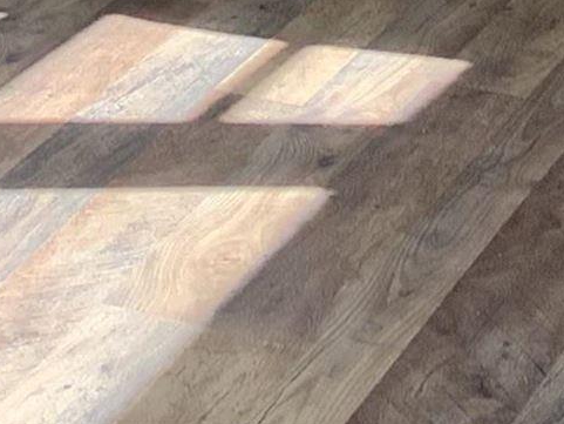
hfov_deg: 9.9
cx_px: 6
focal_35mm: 198
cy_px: -924
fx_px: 3227
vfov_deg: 6.7
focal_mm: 3.3
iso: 32
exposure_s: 1/120
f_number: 2.4
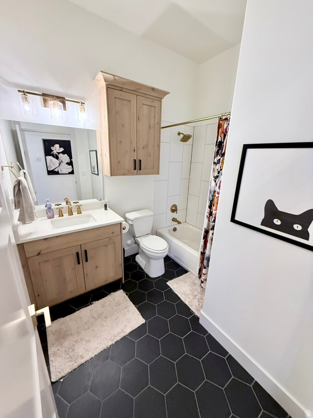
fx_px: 169
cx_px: 156
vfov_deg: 102.1
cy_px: 209
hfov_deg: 85.7
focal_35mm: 14
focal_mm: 2.22
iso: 500
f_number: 2.2
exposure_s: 1/60
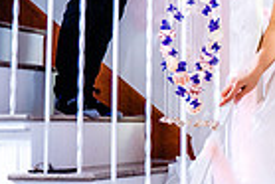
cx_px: 417
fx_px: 895
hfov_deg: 16.0
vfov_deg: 11.6
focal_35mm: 117
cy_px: -9
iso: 2000
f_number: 2.8
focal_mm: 28
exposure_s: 1/160
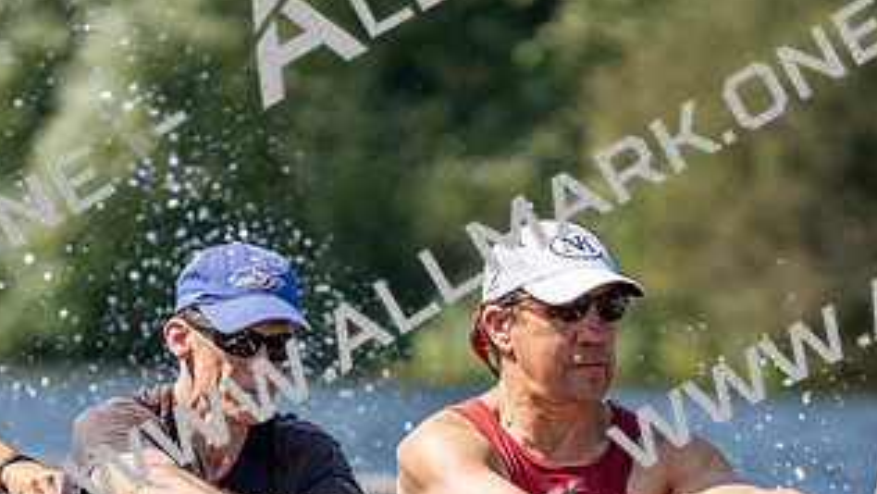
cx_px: 405
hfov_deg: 3.8
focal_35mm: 568
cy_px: 515
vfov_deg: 2.1
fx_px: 13213
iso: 320
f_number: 5.6
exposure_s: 1/2000
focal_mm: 295
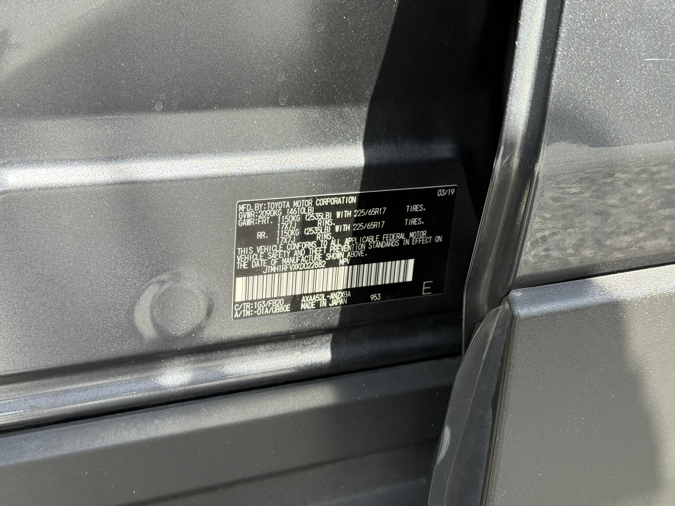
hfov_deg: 39.7
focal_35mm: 48
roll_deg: -4.8
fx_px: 936
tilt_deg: -21.1
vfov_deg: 30.3
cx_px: 338
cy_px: 253
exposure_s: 1/865
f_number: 1.78
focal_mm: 6.76
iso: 80
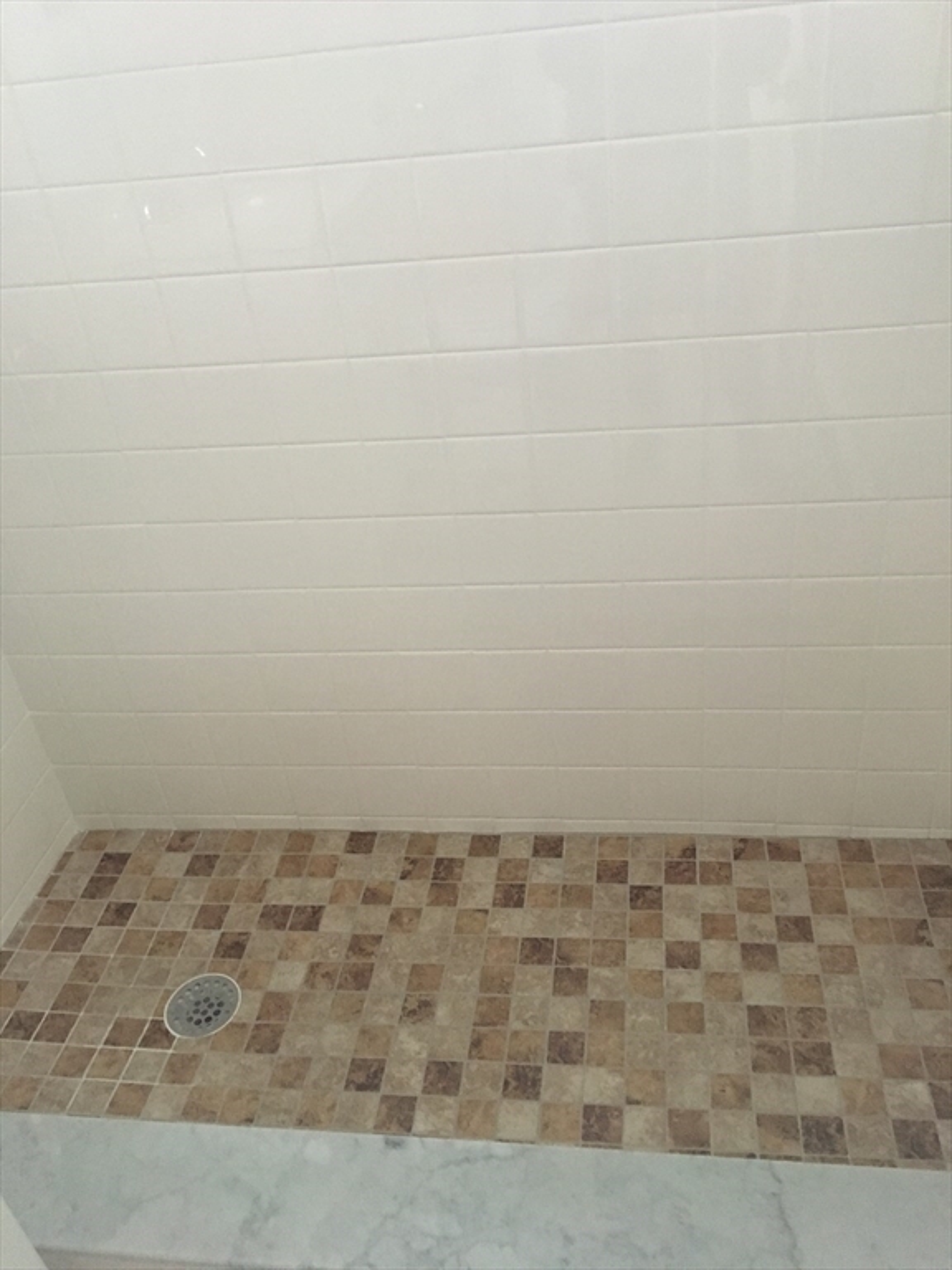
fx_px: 1063
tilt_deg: -33.3
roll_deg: +7.7
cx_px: 476
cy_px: 635
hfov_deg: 48.2
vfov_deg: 61.7
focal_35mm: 29
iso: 200
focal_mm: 4.15
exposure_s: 1/20
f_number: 2.2
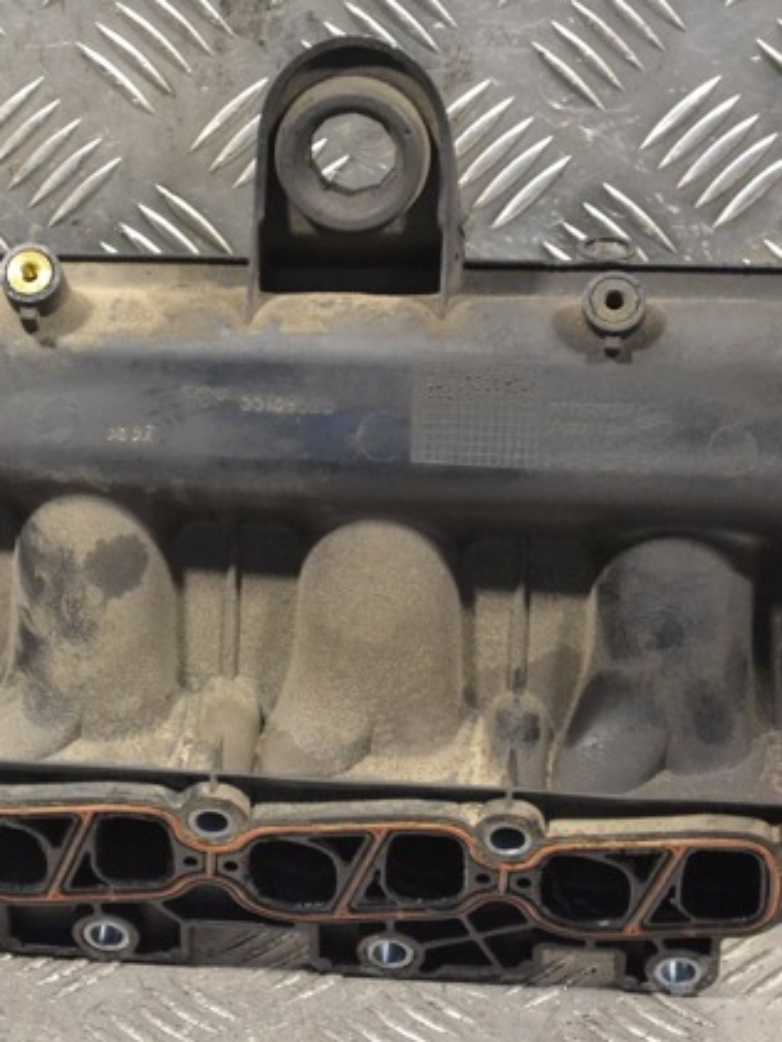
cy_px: 517
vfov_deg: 17.3
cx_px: 260
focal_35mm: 114
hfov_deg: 13.0
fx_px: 3432
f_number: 7.1
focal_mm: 52
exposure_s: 1/200
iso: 3200
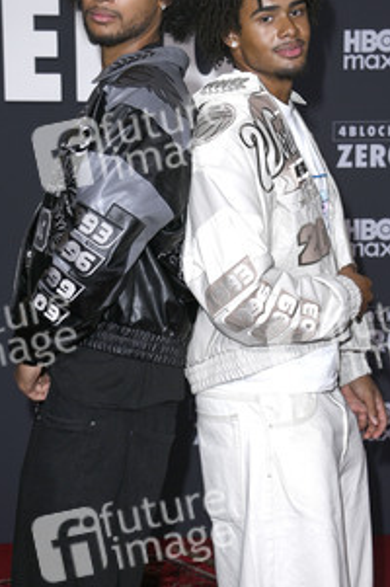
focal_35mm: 93
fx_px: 1515
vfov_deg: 21.9
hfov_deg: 14.7
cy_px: 244
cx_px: 189
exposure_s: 1/250
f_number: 5.6
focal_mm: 70
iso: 500
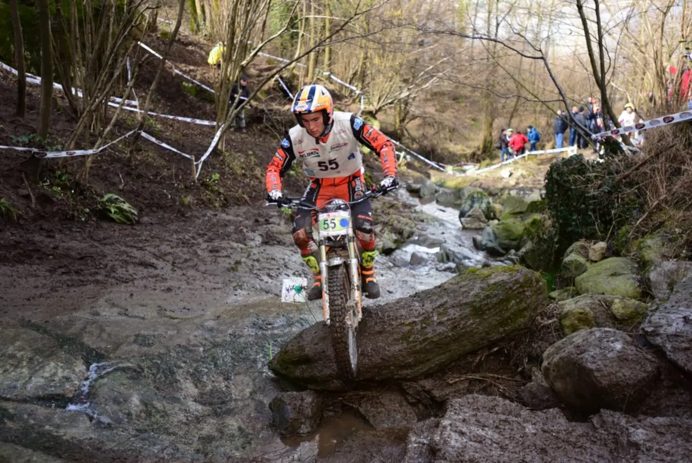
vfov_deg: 37.9
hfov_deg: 54.4
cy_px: 232
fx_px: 673
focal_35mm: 35
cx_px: 346
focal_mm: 35
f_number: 2.8
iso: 1000
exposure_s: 1/2000
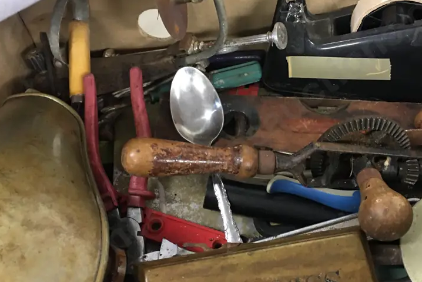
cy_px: 141
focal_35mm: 43
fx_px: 504
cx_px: 250
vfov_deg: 31.2
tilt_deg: -53.7
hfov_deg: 45.2
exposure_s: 1/8
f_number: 2.2
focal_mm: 4.15
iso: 100
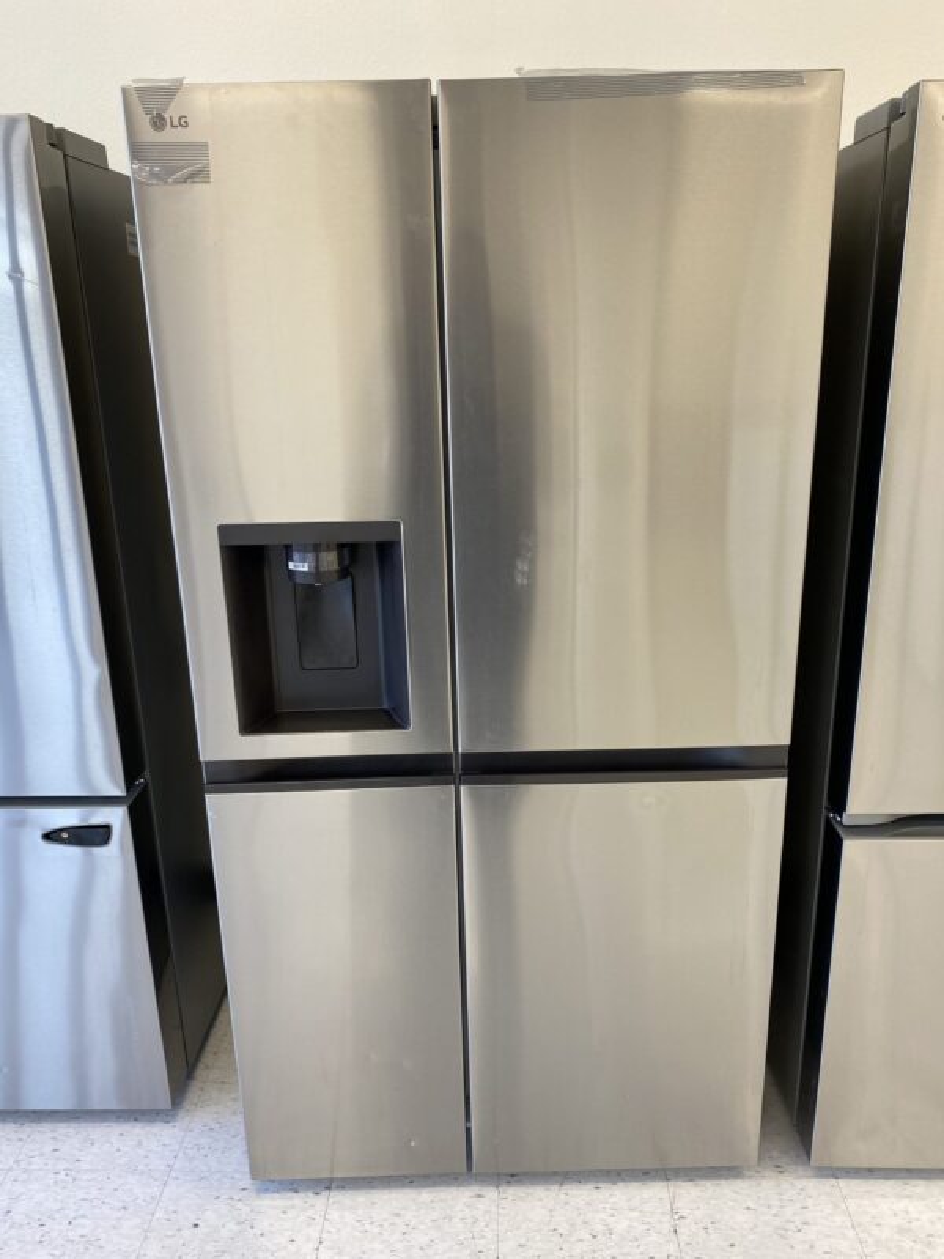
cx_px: 472
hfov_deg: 53.1
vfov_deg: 67.3
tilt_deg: -17.2
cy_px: 630
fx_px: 945
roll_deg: +0.8
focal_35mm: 26
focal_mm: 4.25
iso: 64
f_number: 1.8
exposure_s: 1/62
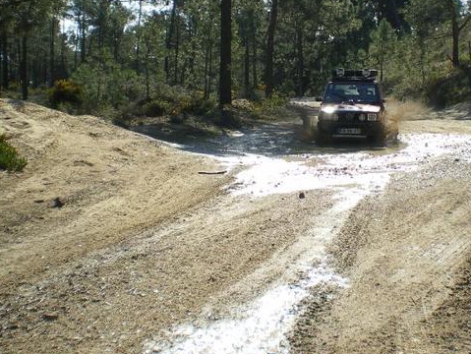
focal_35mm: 60
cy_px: 128
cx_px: 325
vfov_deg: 24.4
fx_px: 817
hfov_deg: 31.8
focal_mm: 6.3
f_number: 4.6
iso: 50
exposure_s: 1/320
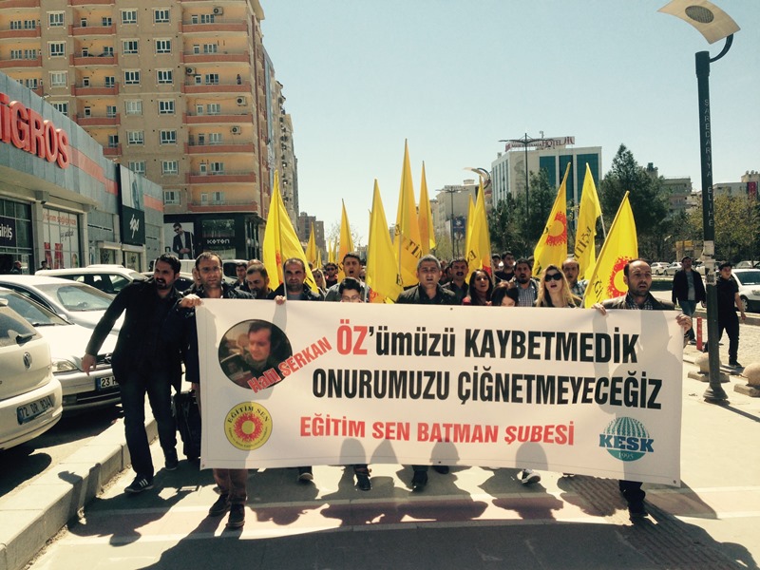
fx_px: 725
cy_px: 285
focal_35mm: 33
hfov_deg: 55.4
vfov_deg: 42.9
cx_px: 380
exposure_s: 1/1808
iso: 50
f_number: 2.4
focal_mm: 4.12
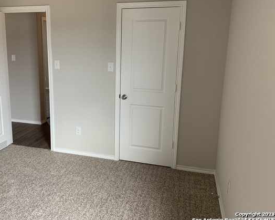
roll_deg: -0.5
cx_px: 108
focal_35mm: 31
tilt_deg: -12.2
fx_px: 252
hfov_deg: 56.7
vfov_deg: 47.0
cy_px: 97
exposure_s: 1/65
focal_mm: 4.25
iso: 100
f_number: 1.8
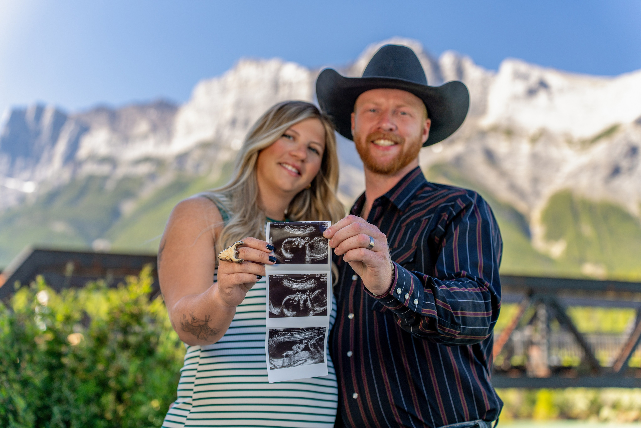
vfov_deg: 21.9
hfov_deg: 32.4
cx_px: 320
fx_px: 1104
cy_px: 214
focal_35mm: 62
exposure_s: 1/320
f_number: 3.2
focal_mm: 62
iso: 160
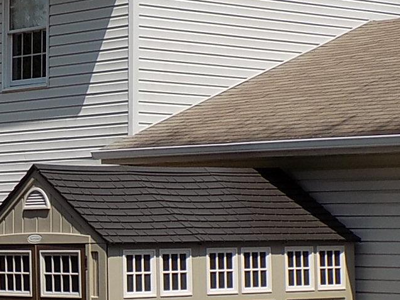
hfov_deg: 13.1
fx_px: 1721
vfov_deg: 9.9
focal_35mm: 149
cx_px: 19
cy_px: 201
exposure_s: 1/1000
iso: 80
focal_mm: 10.5
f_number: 4
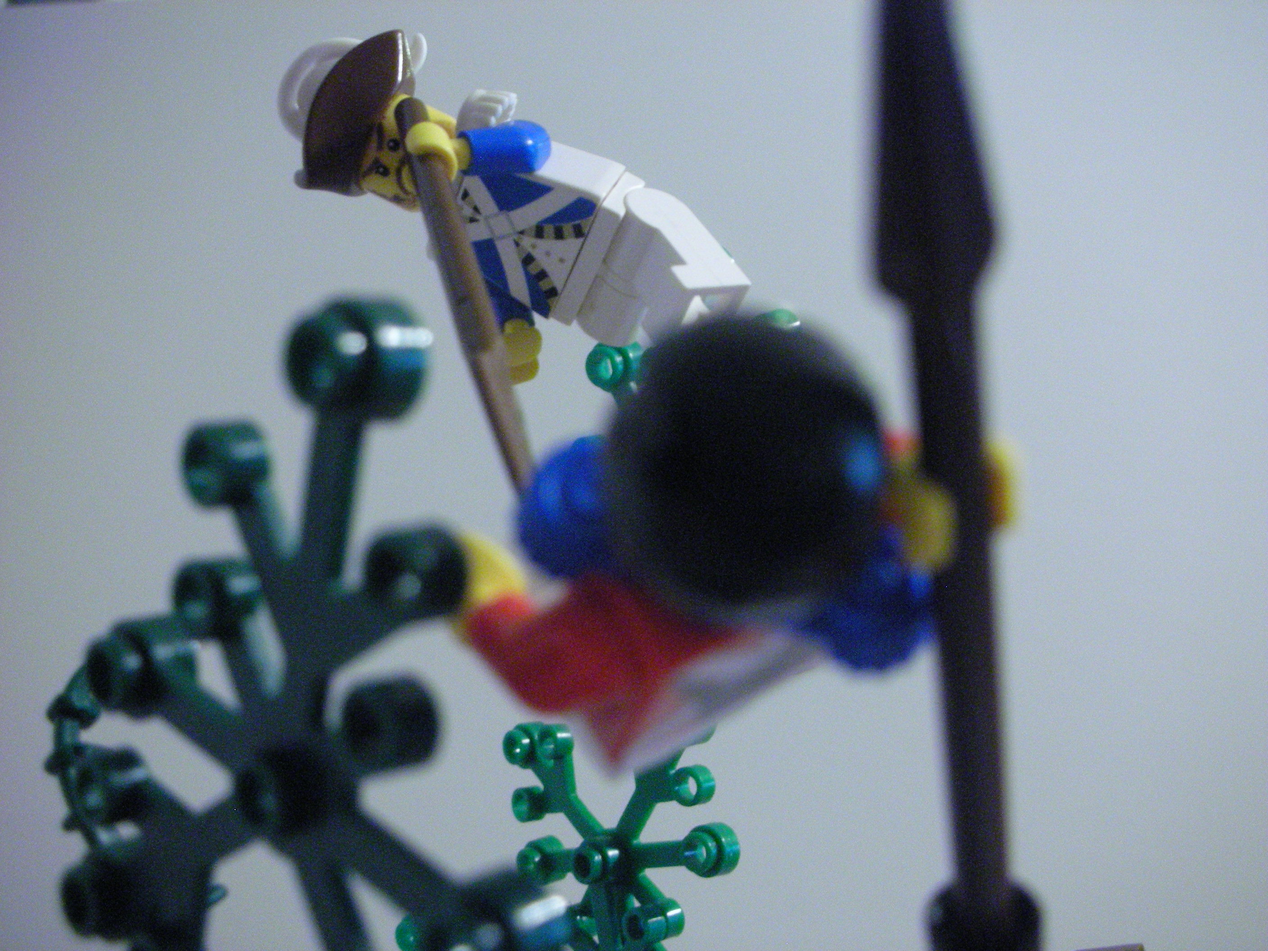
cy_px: 476
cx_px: 634
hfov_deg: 52.6
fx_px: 1282
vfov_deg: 40.7
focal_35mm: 35
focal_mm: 5.8
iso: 400
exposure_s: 1/11.5
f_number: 3
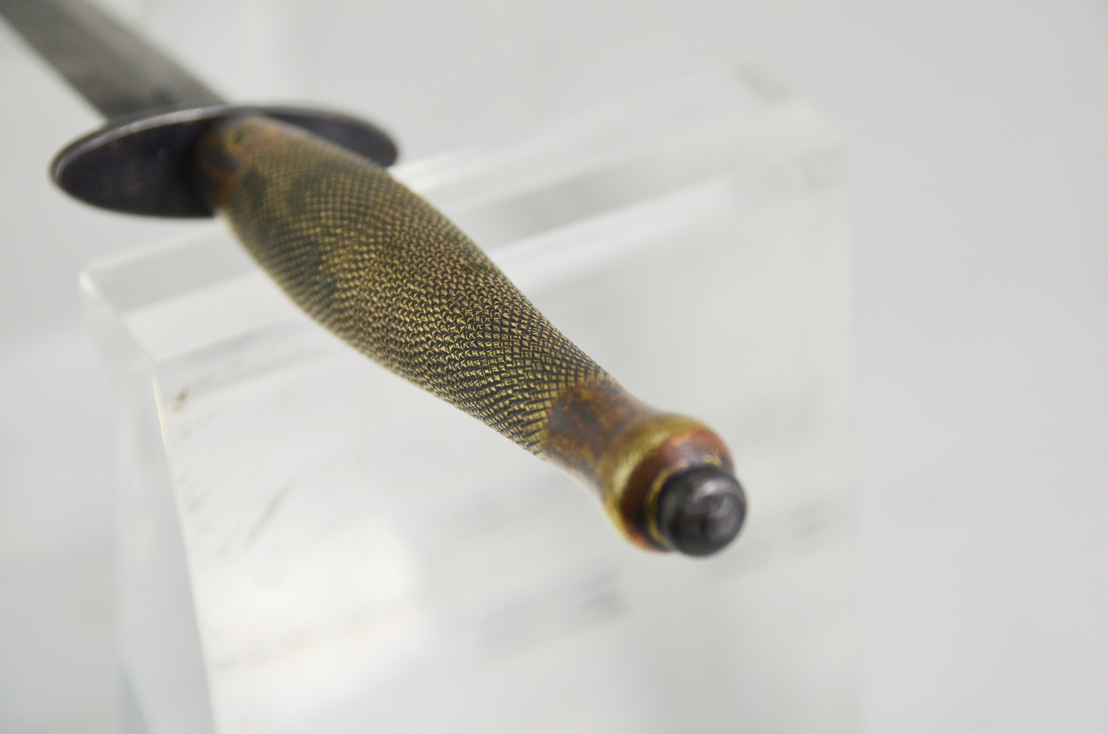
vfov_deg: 13.0
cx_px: 554
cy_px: 367
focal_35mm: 105
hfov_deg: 19.5
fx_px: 3225
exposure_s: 1/400
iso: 400
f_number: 5.3
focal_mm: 70
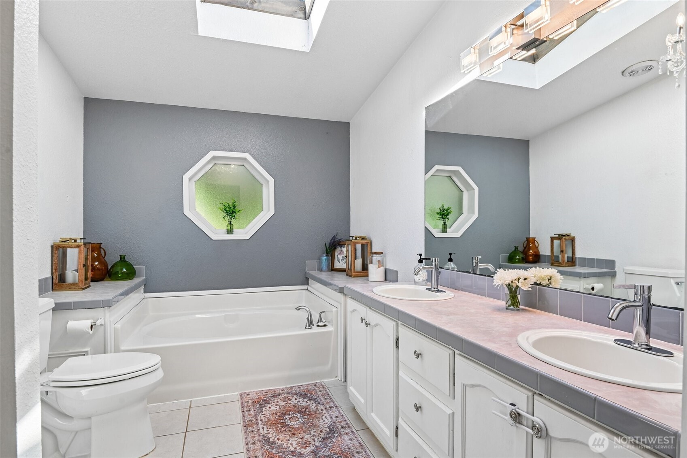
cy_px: 229
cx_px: 344
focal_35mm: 19
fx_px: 363
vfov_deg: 64.5
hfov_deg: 86.9
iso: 400
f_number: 8
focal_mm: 19
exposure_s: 1/100
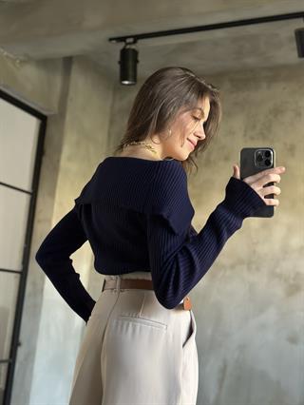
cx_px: 152
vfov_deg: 39.6
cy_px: 202
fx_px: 561
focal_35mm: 48
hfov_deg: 30.3
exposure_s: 1/60
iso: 320
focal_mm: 6.86
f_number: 1.78
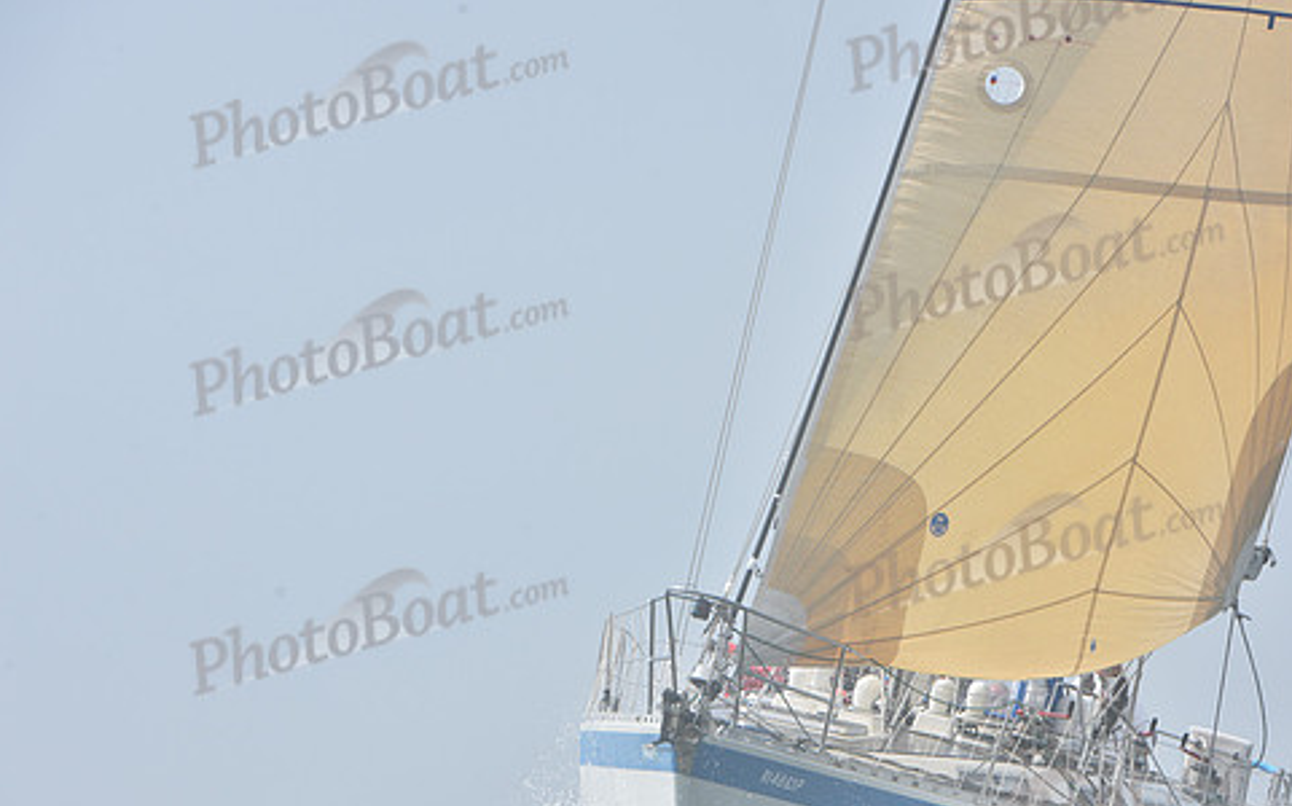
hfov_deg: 8.5
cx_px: 709
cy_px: 447
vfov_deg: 5.3
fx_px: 8657
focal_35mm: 246
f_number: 11
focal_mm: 200
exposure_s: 1/800
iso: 320
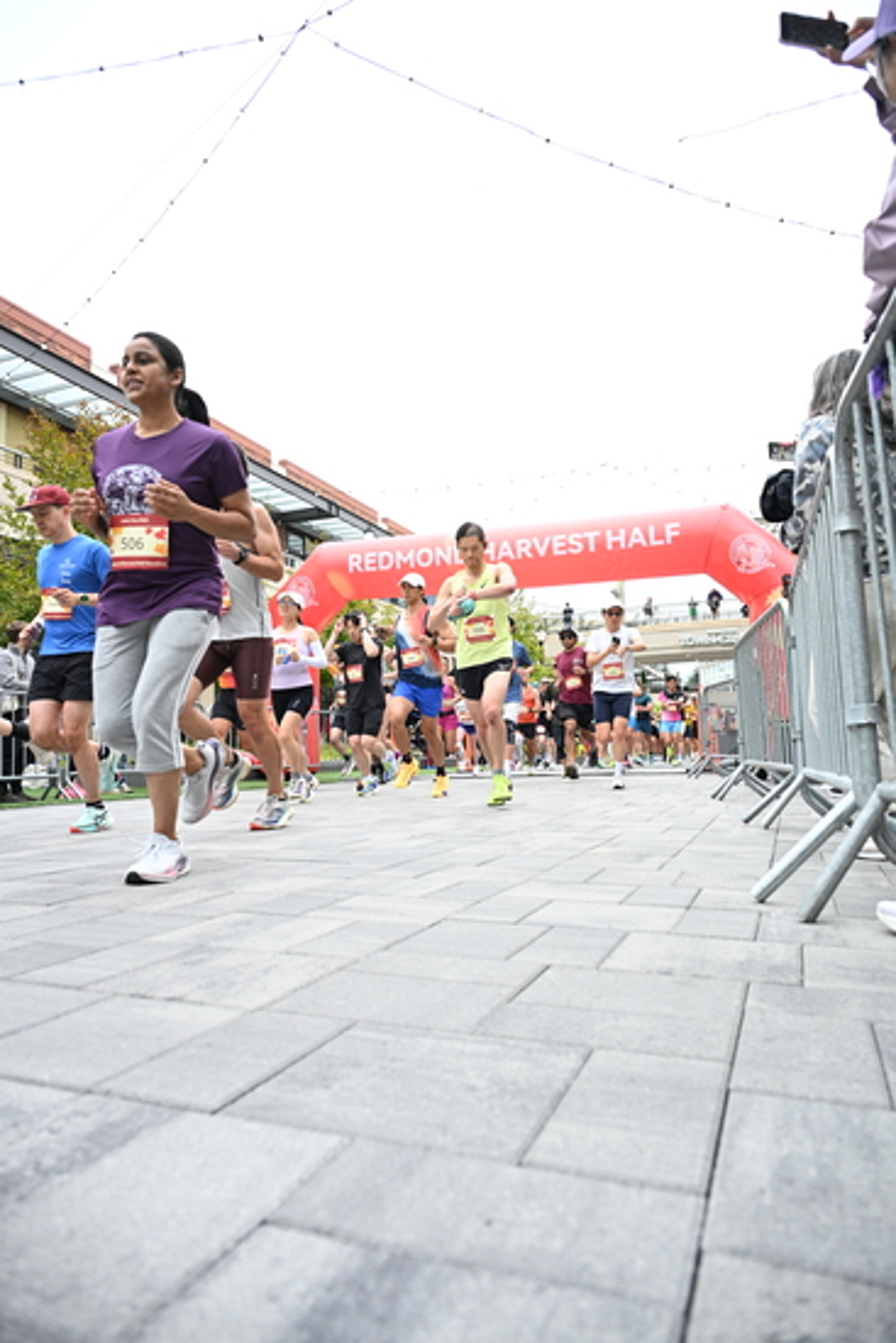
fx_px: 895
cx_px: 448
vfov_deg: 73.7
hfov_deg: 53.2
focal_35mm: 24
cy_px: 672
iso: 2000
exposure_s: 1/640
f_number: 4
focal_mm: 24
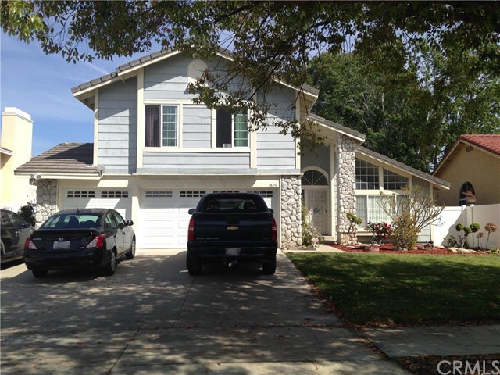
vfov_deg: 42.9
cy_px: 188
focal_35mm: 33
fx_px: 477
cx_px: 250
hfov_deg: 55.4
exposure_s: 1/1400
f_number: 2.4
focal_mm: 4.12
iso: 50
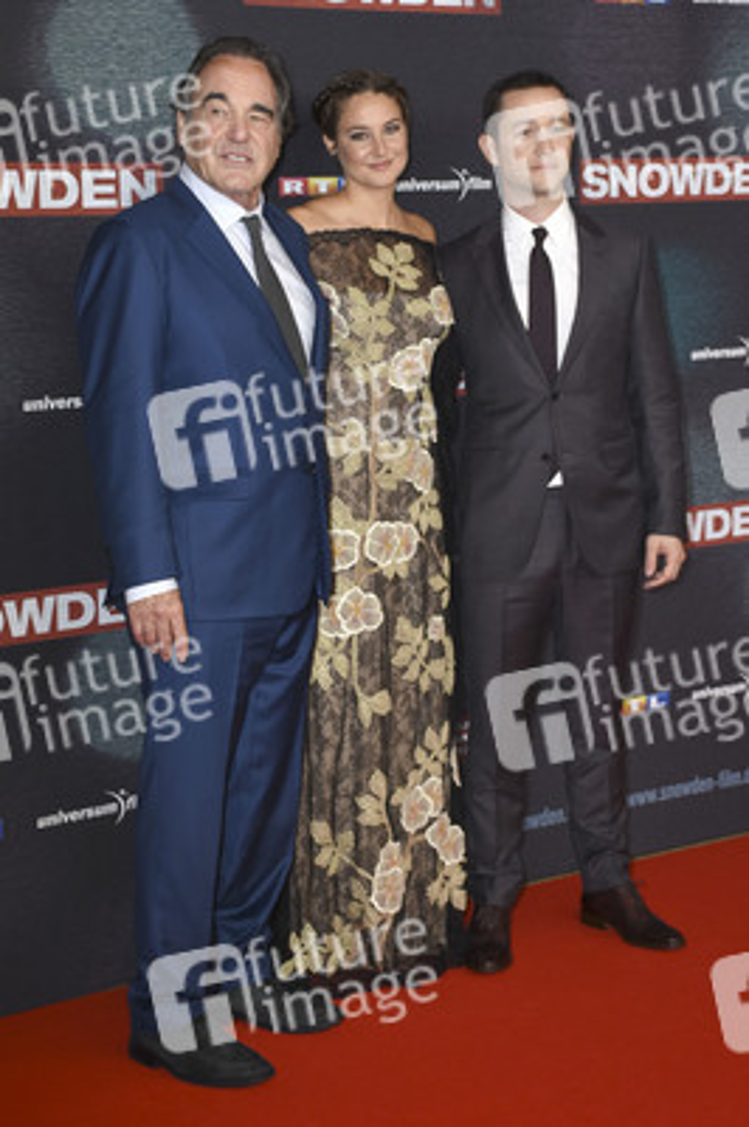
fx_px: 1876
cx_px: 374
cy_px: 564
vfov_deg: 33.4
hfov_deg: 22.6
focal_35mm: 60
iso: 400
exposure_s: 1/250
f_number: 5.6
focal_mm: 40
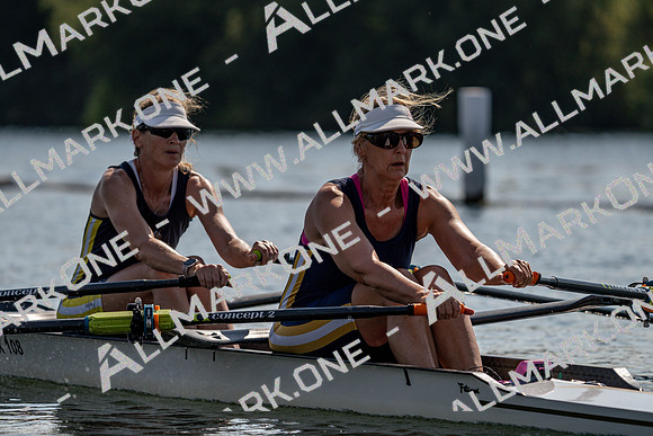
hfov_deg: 6.5
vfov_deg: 4.3
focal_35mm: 318
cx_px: 326
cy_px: 218
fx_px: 5769
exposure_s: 1/1600
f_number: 6.3
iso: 125
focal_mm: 318
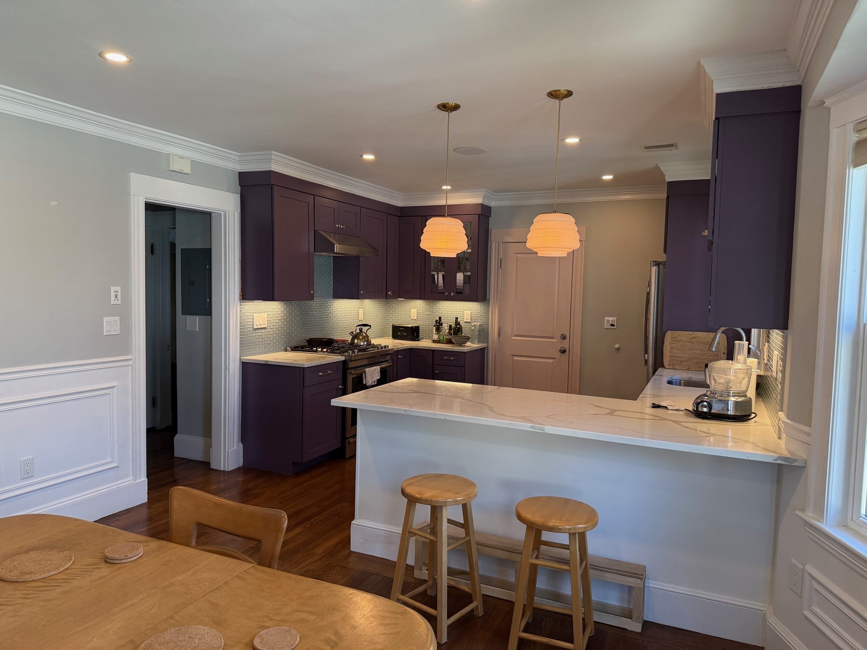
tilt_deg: -2.8
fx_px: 601
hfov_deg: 71.6
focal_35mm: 24
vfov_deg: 56.8
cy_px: 325
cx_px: 434
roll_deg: -1.9
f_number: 1.78
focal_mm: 6.76
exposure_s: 1/147
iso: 160
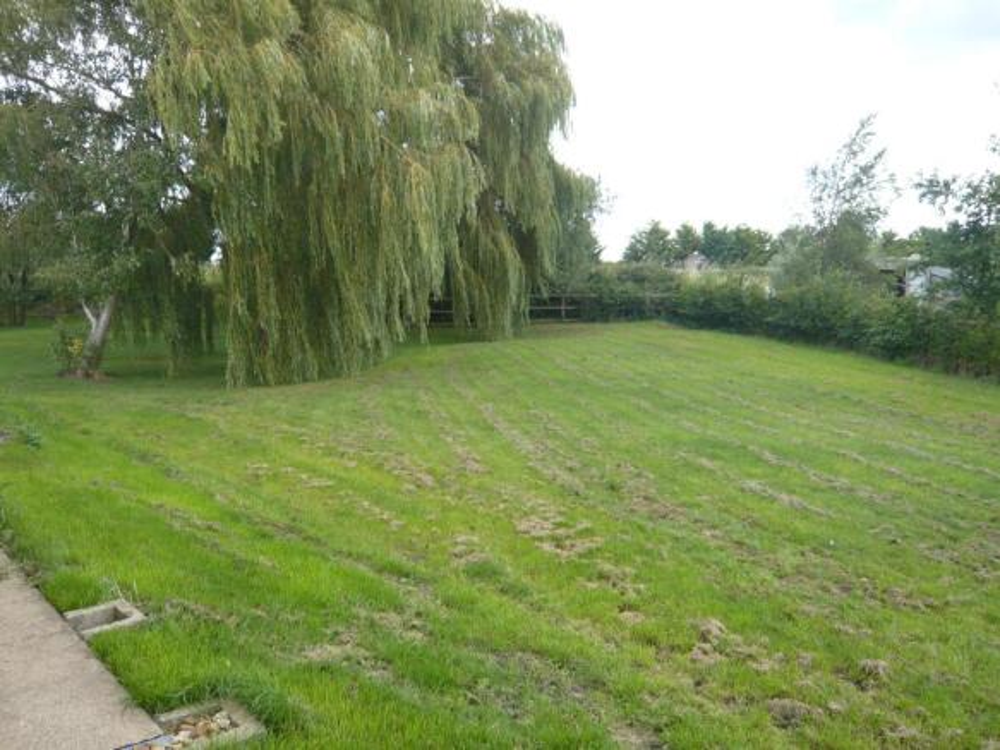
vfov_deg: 49.7
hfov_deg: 63.5
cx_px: 500
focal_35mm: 28
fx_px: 809
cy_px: 375
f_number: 2.8
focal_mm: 4.6
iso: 100
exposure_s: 1/100
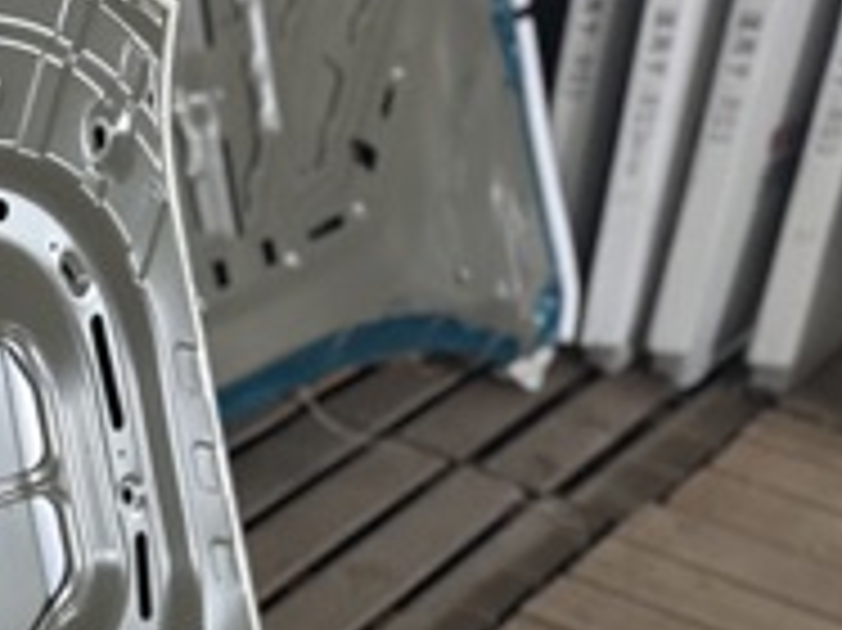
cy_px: 677
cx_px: -576
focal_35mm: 82
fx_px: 1993
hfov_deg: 19.3
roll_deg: -2.5
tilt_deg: -32.9
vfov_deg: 17.4
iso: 640
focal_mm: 6.86
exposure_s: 1/60
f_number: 1.78
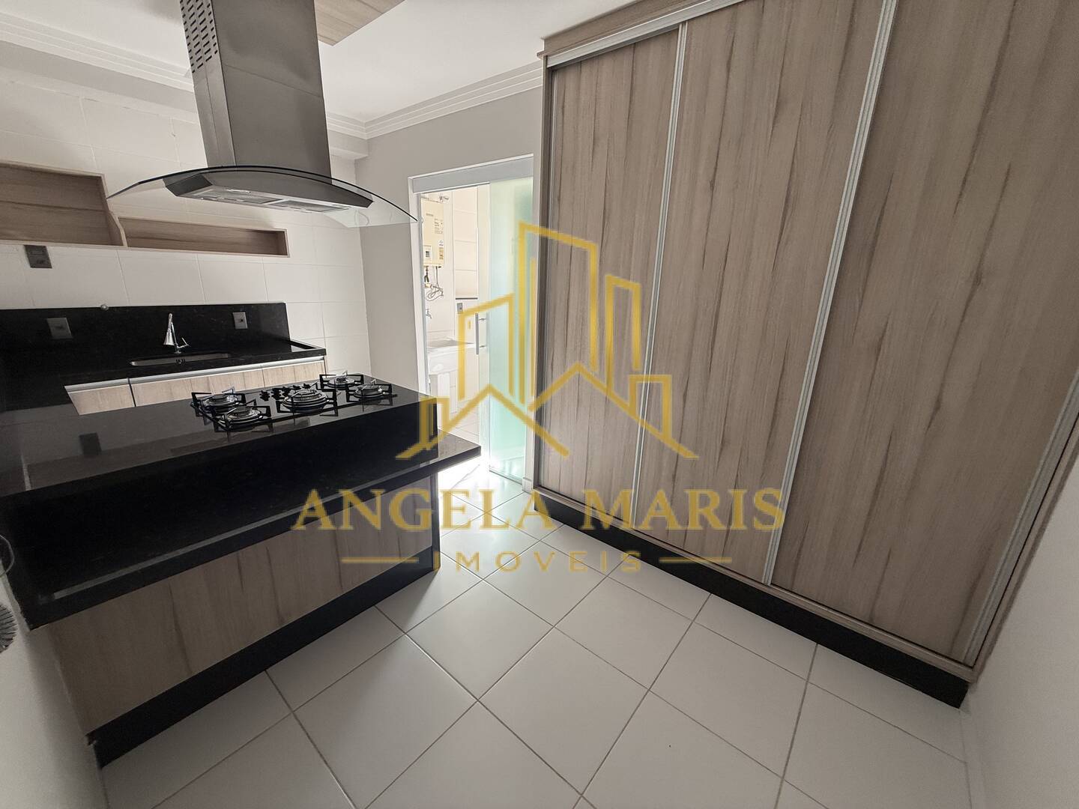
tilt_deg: -15.4
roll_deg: -2.6
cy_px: 404
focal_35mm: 14
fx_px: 436
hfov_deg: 102.1
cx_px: 540
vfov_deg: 85.7
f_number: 2.2
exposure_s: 1/117
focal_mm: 2.22
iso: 50
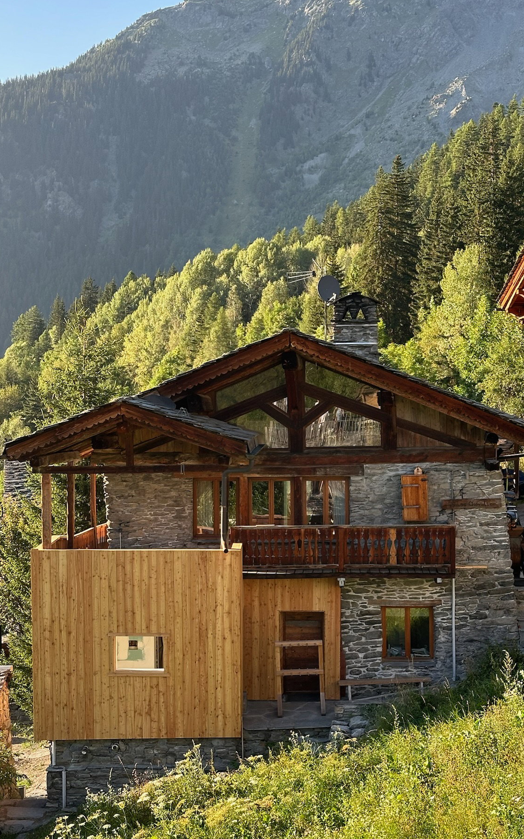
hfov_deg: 22.4
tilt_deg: -3.1
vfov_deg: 35.1
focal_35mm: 58
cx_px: 272
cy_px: 468
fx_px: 1325
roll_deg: -0.8
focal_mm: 6.86
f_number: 1.78
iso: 64
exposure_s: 1/501
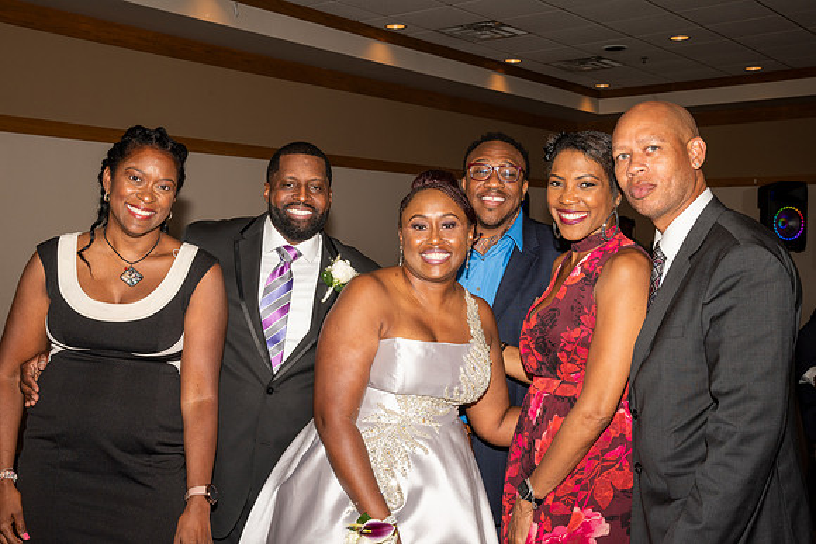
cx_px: 408
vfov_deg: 29.9
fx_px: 1020
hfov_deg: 43.6
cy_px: 272
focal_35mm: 45
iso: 200
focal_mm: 45
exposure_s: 1/60
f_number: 10
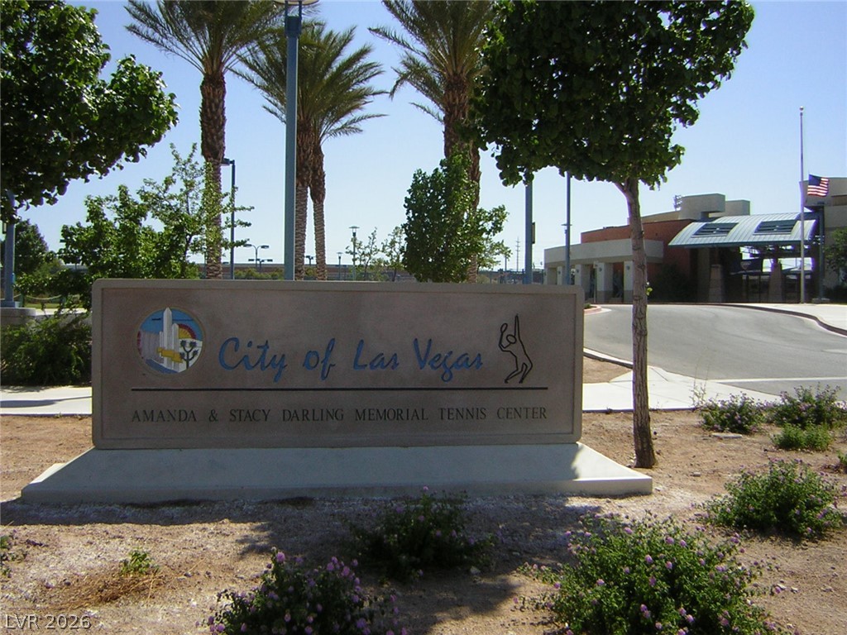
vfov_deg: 39.7
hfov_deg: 51.4
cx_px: 424
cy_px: 318
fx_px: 881
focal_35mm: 36
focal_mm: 4.7
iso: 50
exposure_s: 1/410
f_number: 5.2
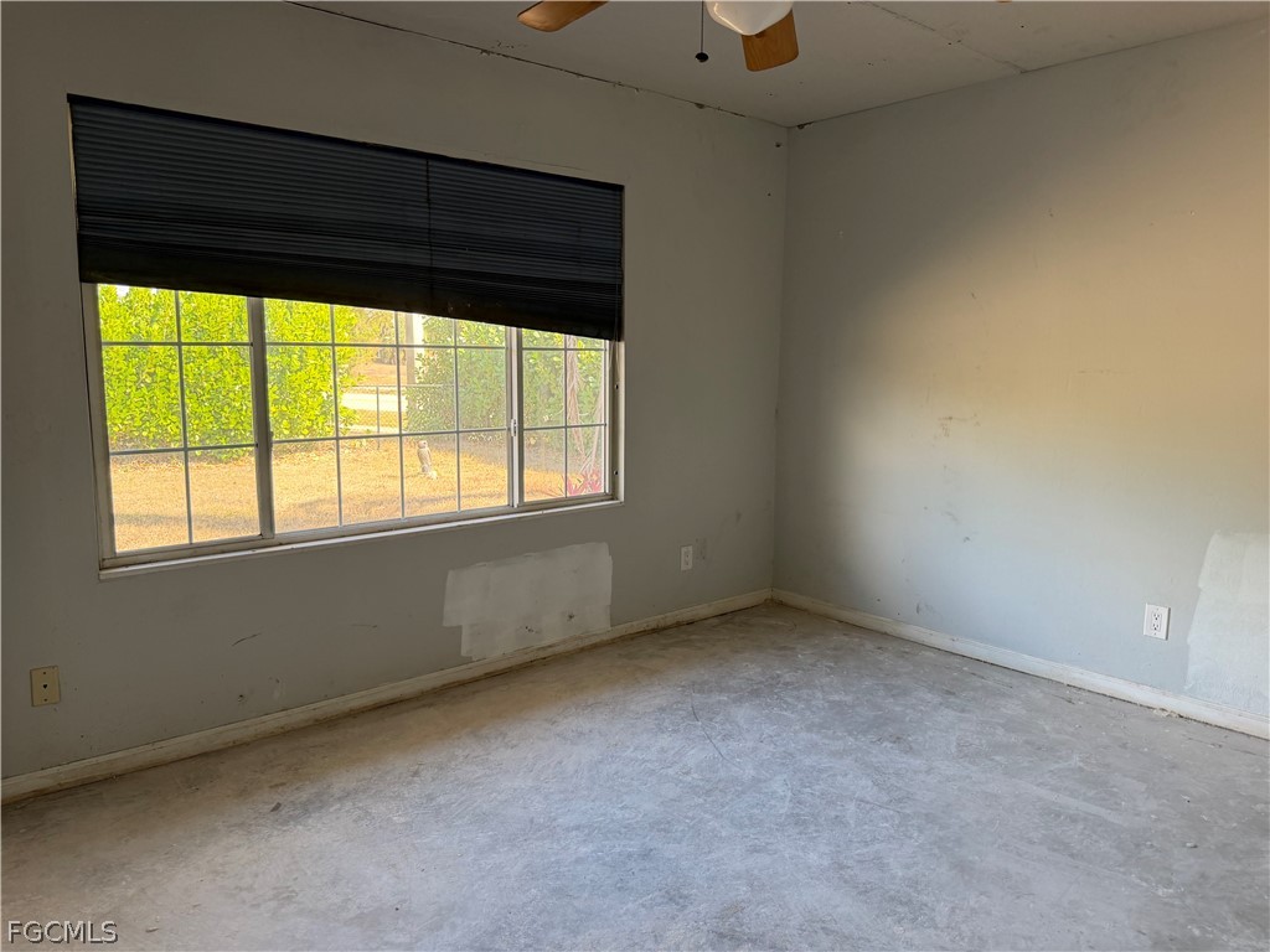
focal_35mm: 24
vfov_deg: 56.8
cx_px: 635
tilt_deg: -5.3
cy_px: 476
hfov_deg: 71.6
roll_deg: -1.7
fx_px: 881
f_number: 1.78
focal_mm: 6.76
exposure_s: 1/121
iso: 125
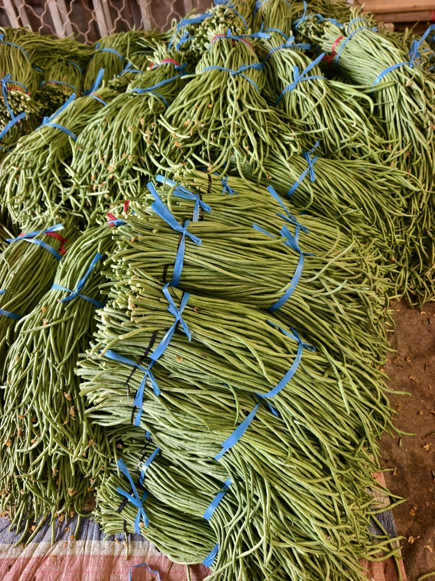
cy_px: 290
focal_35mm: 23
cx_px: 218
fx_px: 385
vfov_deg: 73.9
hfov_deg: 58.9
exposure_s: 1/100
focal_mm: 8.67
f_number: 1.75
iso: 92
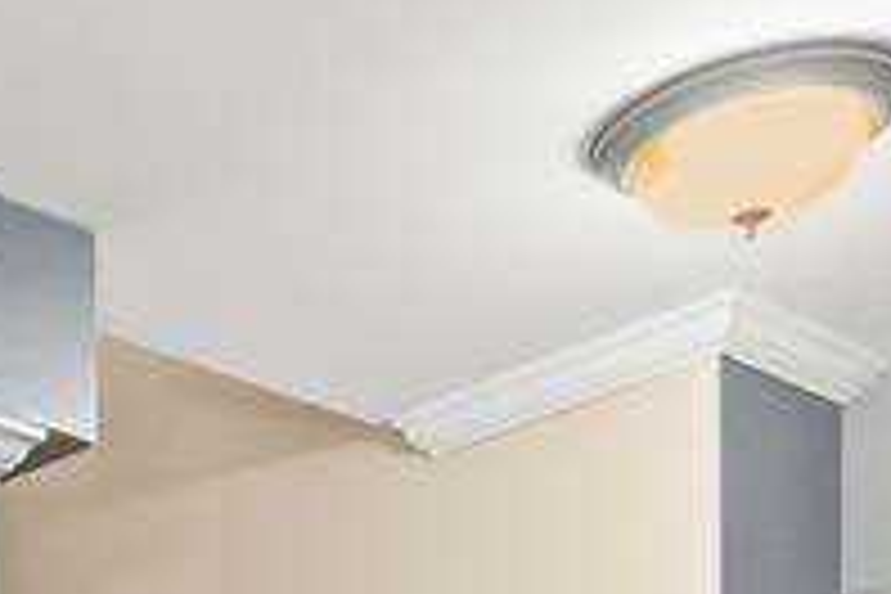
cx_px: -608
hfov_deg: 18.3
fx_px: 2302
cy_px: 1408
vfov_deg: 12.0
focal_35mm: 93
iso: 1000
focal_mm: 18
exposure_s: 1/30
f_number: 3.5
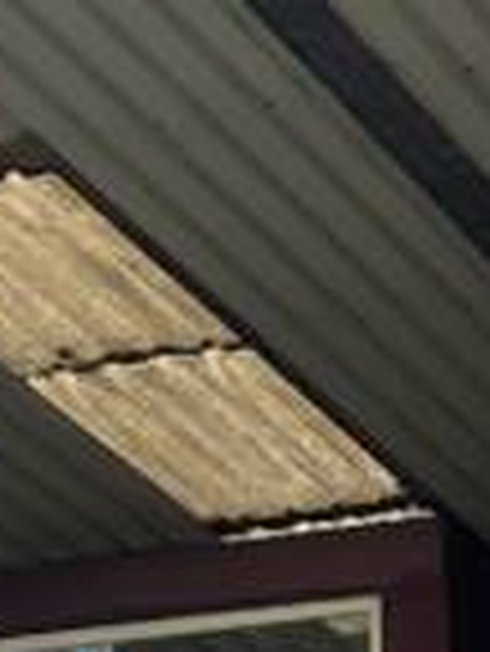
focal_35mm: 183
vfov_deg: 10.8
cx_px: 580
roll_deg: -2.8
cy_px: 216
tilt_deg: +25.8
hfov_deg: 8.1
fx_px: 3449
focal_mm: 5.7
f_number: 1.5
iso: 50
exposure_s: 1/148
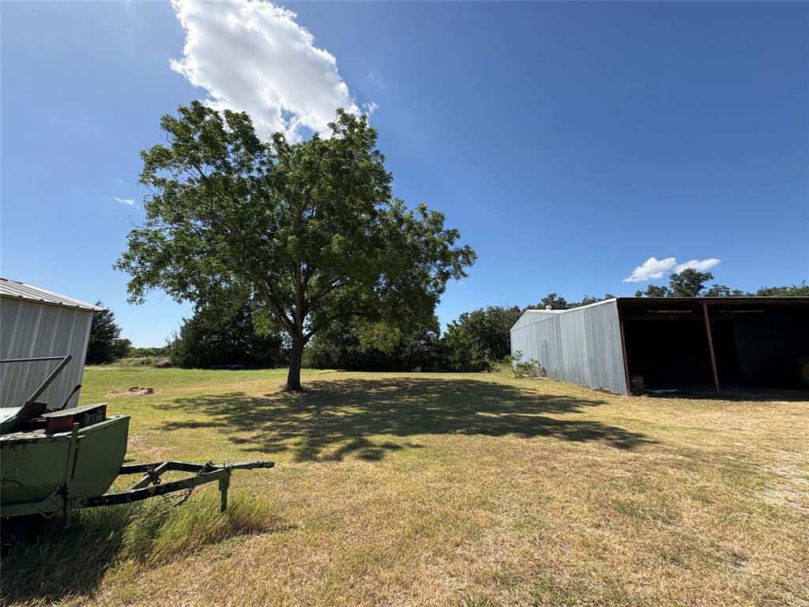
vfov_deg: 85.7
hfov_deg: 102.1
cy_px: 304
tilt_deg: +11.1
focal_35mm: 14
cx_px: 404
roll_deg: -0.5
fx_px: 327
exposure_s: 1/1006
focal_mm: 2.22
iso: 40
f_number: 2.2
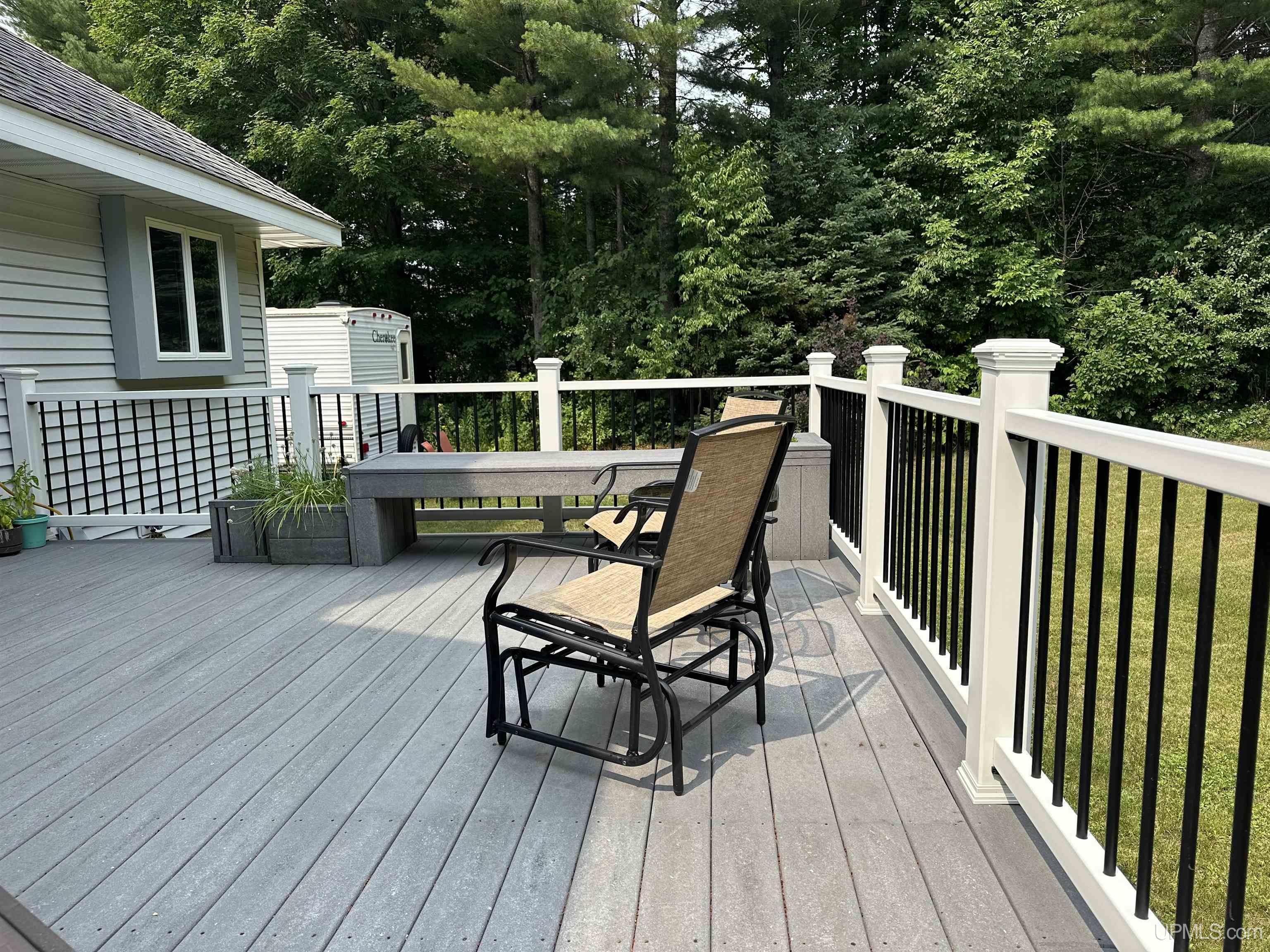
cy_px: 476
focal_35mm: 24
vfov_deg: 56.8
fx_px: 881
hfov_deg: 71.6
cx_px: 635
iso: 80
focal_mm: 6.86
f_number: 1.78
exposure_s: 1/2028
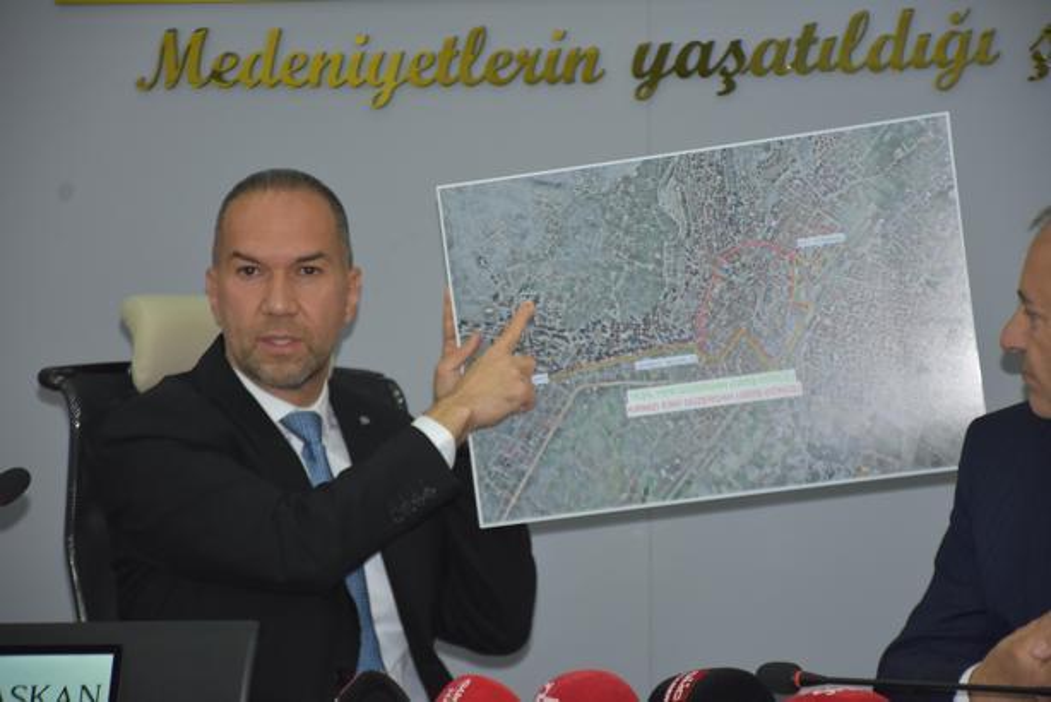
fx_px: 4600
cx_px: 526
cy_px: 351
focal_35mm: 158
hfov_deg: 13.0
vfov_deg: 8.7
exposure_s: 1/60
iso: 800
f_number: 5.6
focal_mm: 105
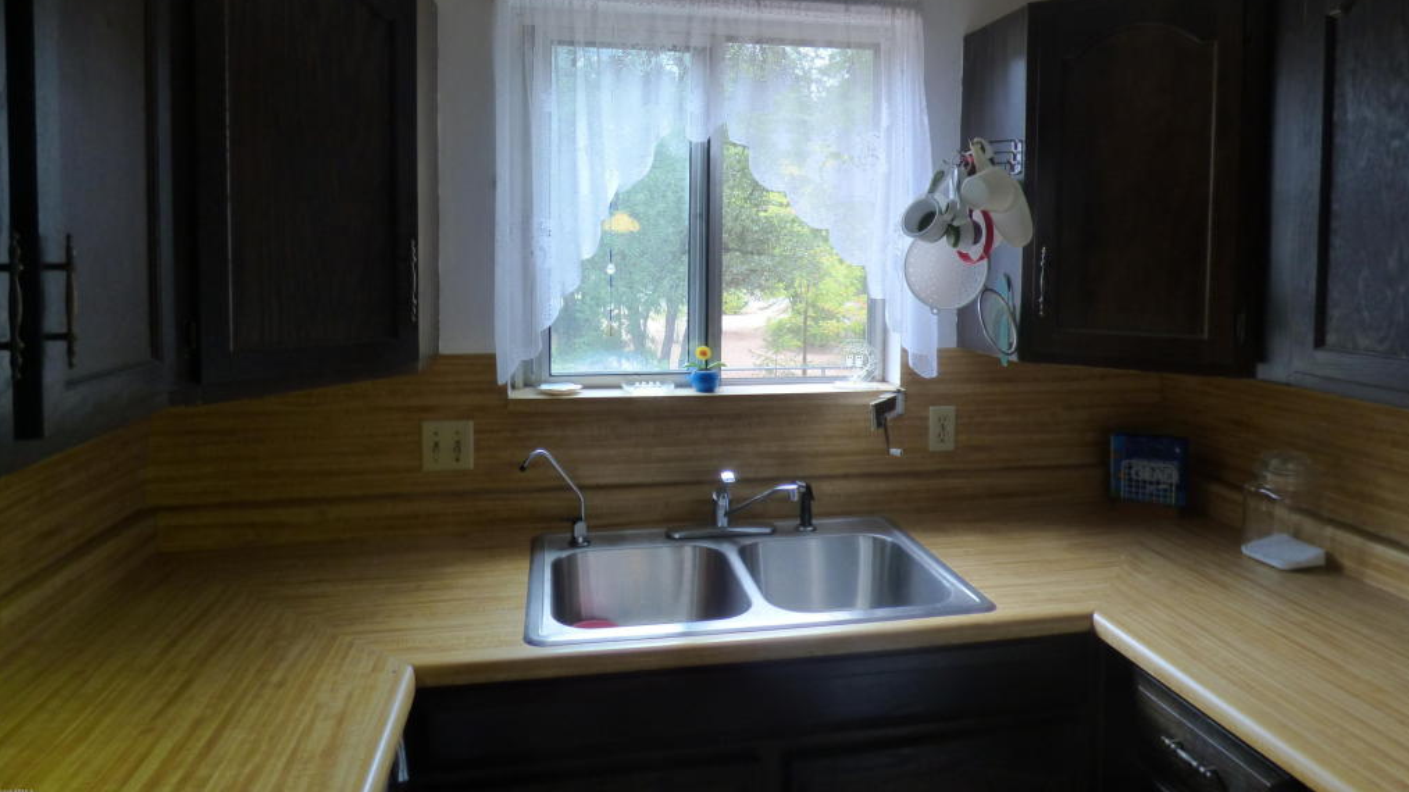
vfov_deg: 50.9
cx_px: 707
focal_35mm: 22
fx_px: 822
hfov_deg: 81.2
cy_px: 292
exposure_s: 1/100
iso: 200
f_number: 2.8
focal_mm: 3.58
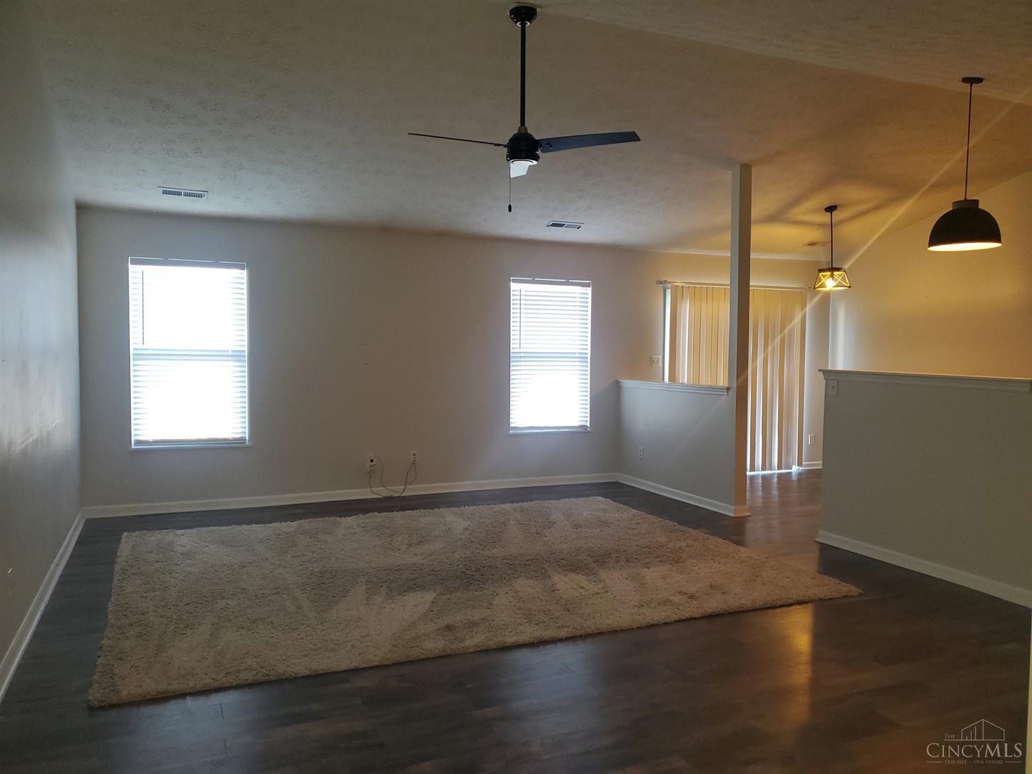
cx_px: 516
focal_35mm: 26
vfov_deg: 53.1
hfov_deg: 67.3
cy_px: 387
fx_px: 775
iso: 125
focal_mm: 4.3
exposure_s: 1/40
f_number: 1.5
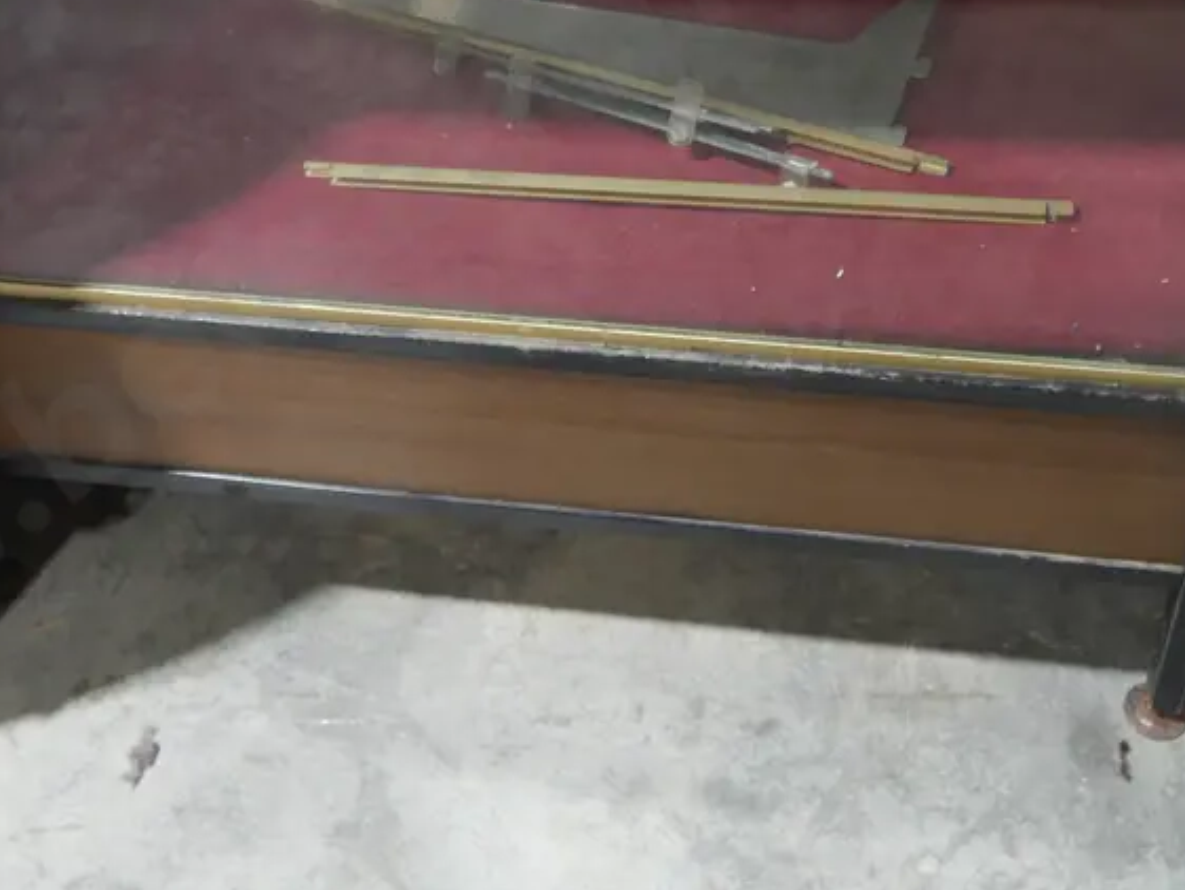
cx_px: 506
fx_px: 1747
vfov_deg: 27.7
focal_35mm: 51
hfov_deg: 37.4
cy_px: 118
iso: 640
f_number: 3.5
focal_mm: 14
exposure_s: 1/60
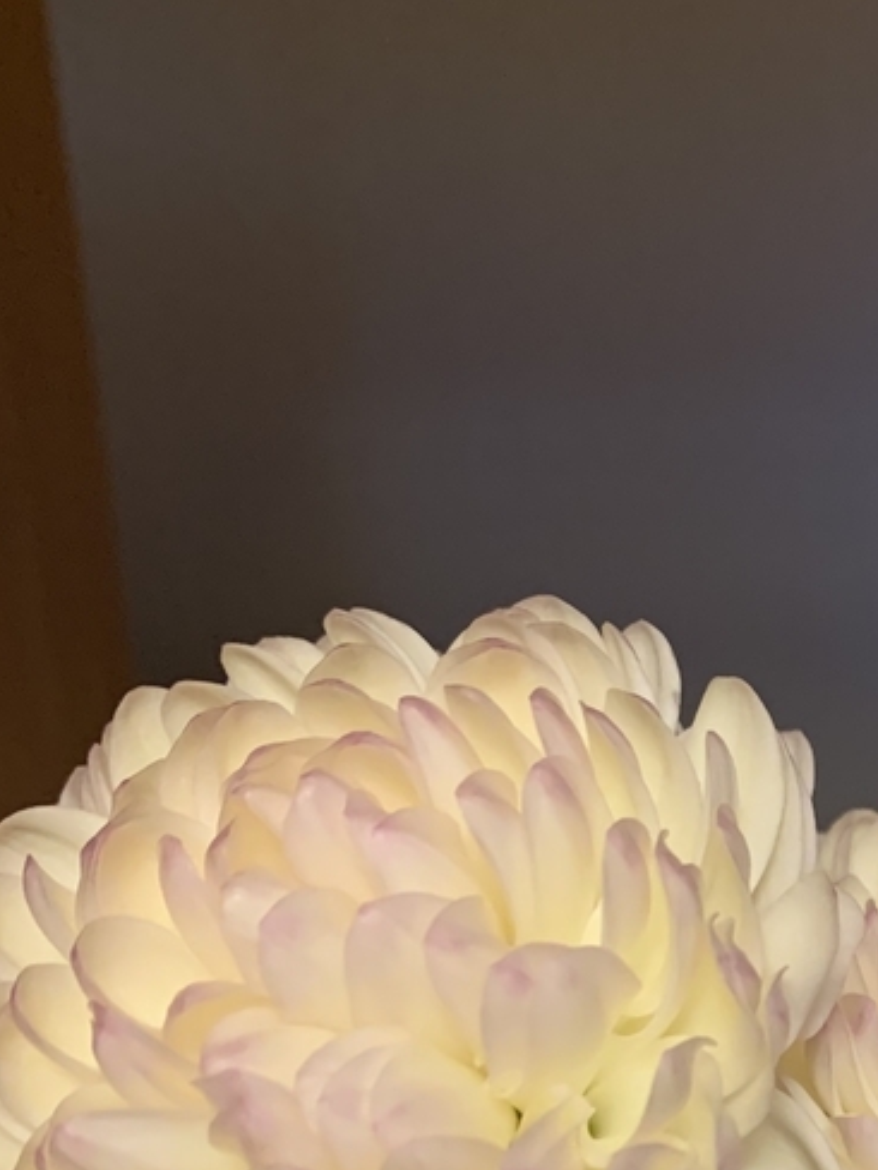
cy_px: 1033
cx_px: 1010
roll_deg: +0.7
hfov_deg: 21.5
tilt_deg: -21.2
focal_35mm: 64
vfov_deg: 29.1
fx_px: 2164
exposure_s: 1/40
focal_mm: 4.25
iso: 320
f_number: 1.8
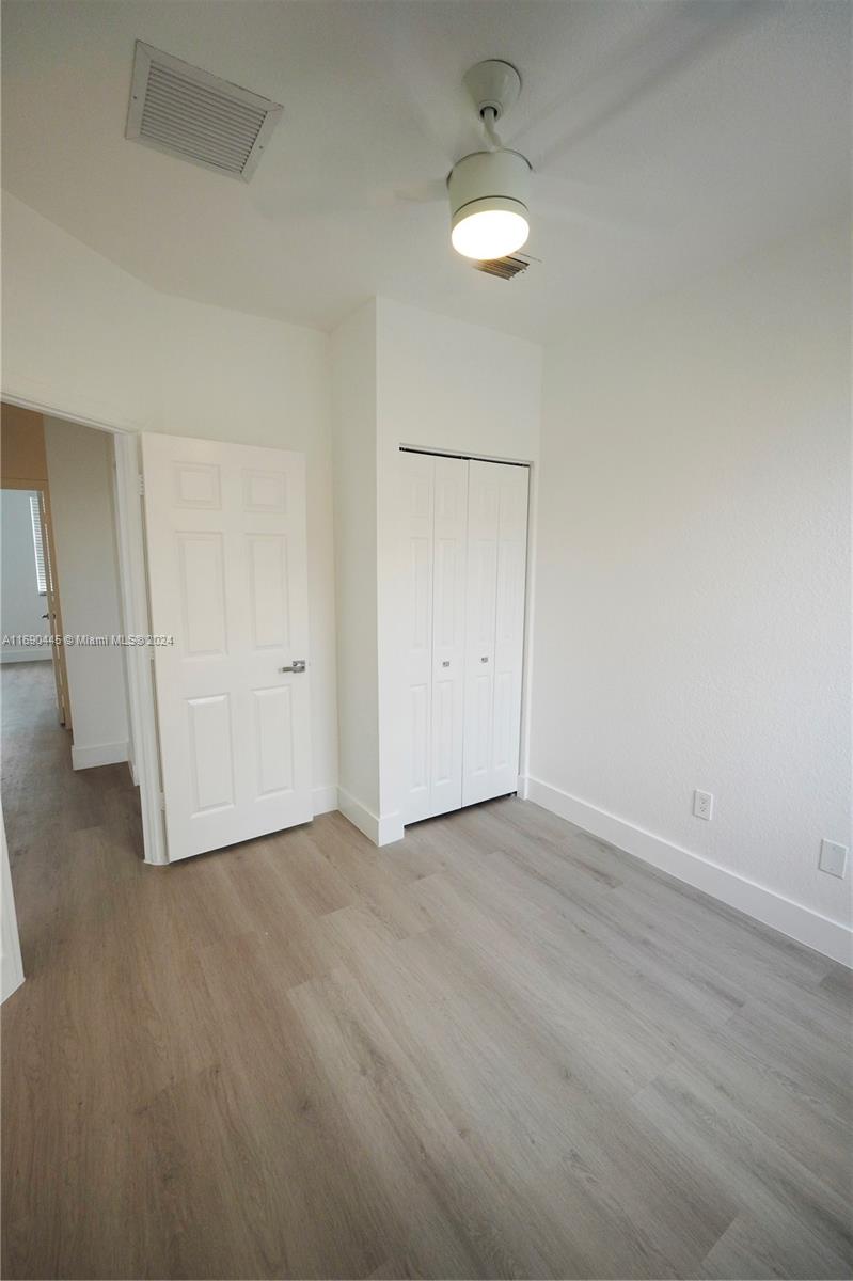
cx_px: 426
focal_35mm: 16
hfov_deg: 74.6
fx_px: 560
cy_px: 640
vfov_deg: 97.7
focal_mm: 10.5
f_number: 4
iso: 320
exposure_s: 1/160
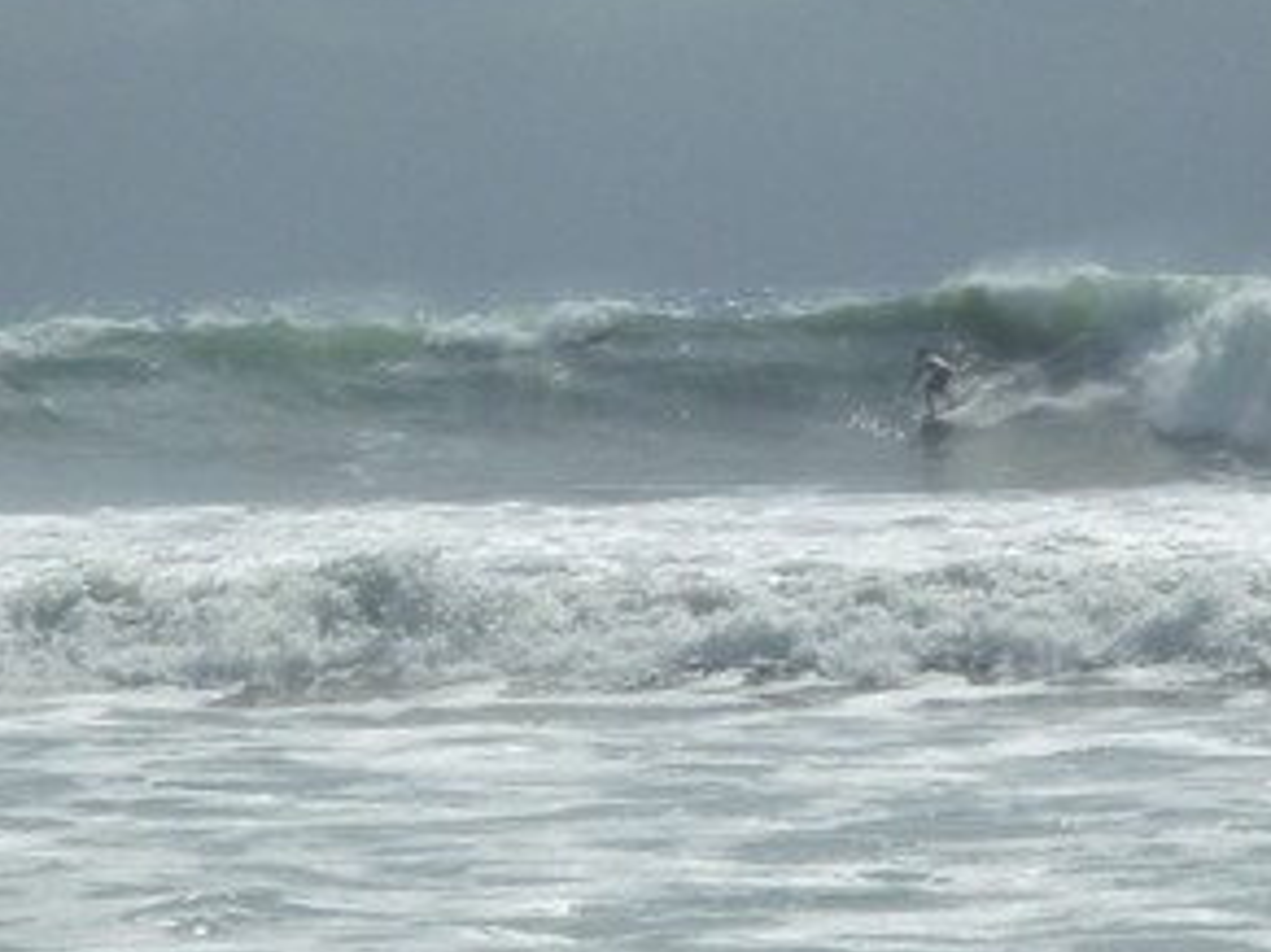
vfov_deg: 8.0
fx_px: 6790
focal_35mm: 185
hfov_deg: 10.7
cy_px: 349
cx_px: 845
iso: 100
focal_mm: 17.5
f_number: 18
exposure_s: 1/160
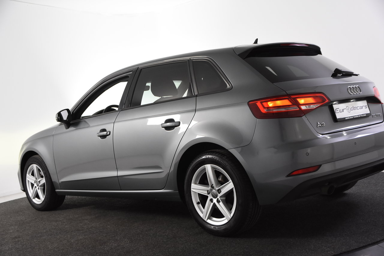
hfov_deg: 42.3
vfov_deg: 28.9
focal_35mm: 46
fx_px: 496
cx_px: 192
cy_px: 128
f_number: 5
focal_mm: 31
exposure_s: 1/100
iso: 1600
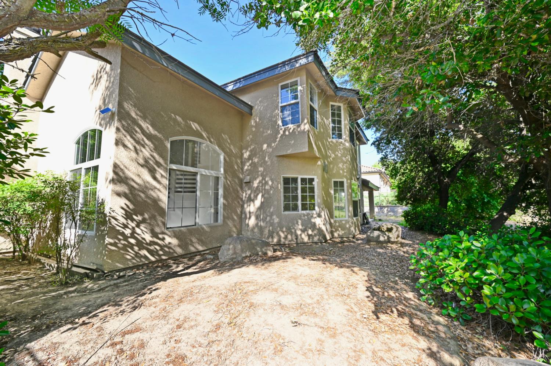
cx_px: 276
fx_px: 214
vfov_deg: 81.1
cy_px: 183
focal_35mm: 14
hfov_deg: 104.3
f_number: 5.6
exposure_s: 1/125
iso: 125
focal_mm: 14
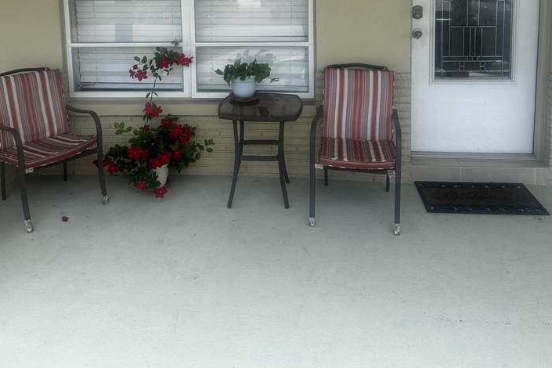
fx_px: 521
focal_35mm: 34
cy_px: 26
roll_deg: -0.1
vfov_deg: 36.1
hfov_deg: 55.8
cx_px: 272
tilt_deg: -6.9
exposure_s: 1/1692
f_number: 1.78
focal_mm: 6.86
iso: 80
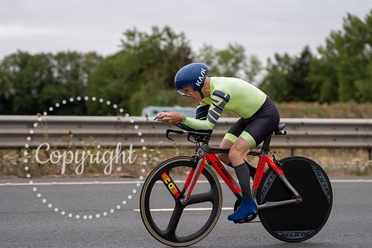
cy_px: 124
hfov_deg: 20.4
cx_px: 186
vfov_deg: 13.7
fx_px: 1034
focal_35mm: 100
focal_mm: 97
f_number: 3.2
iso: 100
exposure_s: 1/800
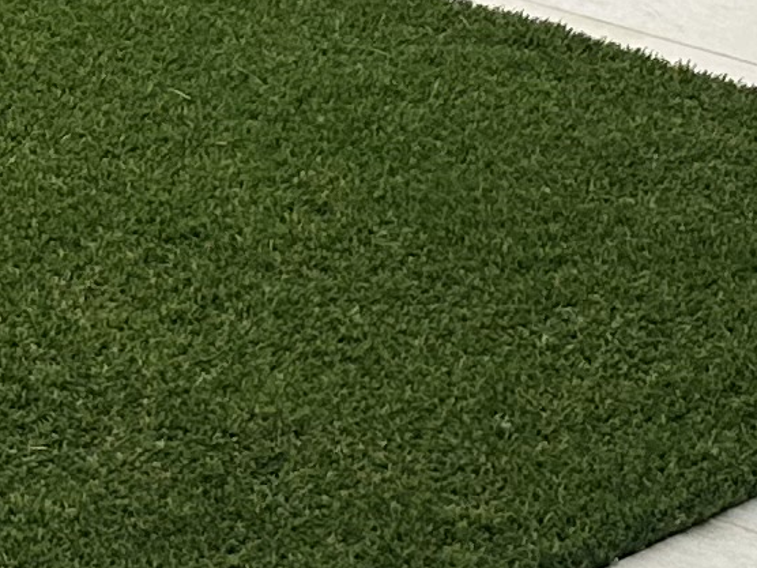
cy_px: -365
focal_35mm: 174
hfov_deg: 9.7
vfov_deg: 8.3
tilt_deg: -12.5
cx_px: -1182
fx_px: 3805
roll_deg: -0.7
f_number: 1.78
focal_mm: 6.86
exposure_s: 1/1453
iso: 80
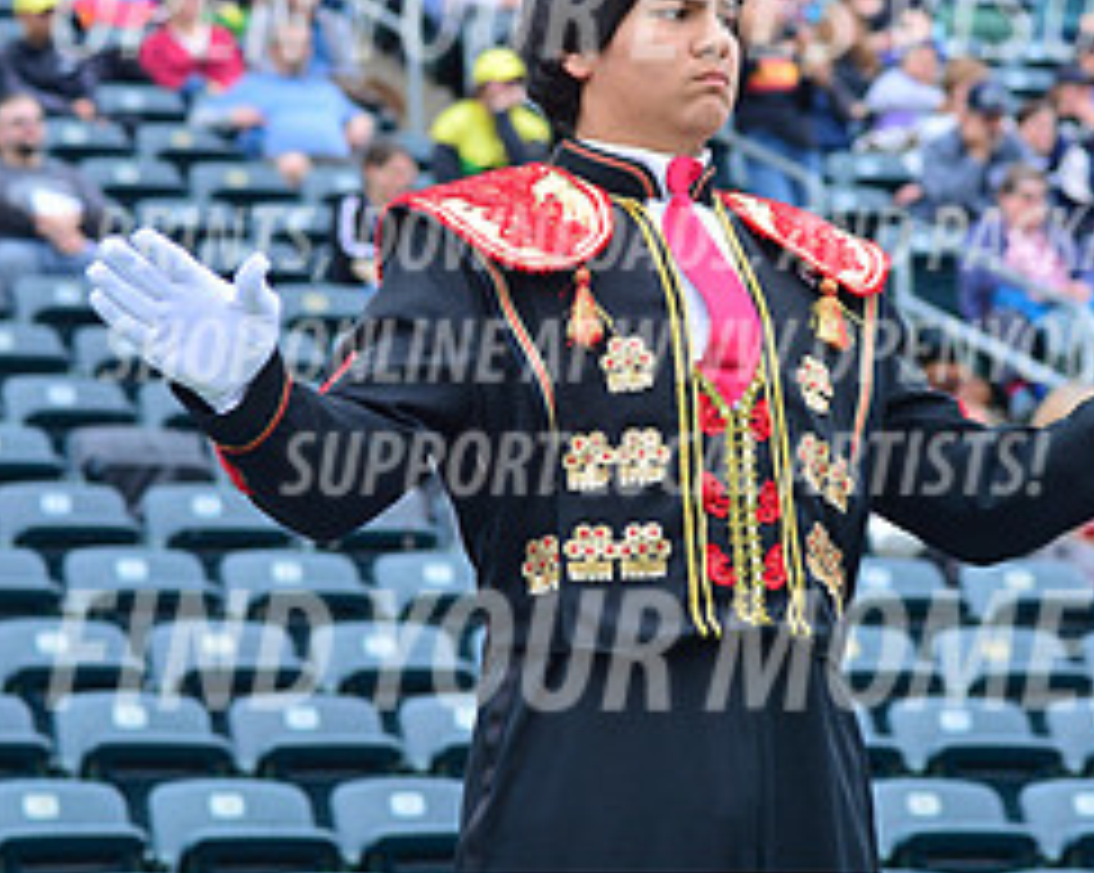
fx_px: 6179
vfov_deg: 8.1
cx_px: 664
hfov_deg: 10.1
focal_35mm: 191
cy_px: 342
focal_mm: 110
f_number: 5.6
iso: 200
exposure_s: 1/400
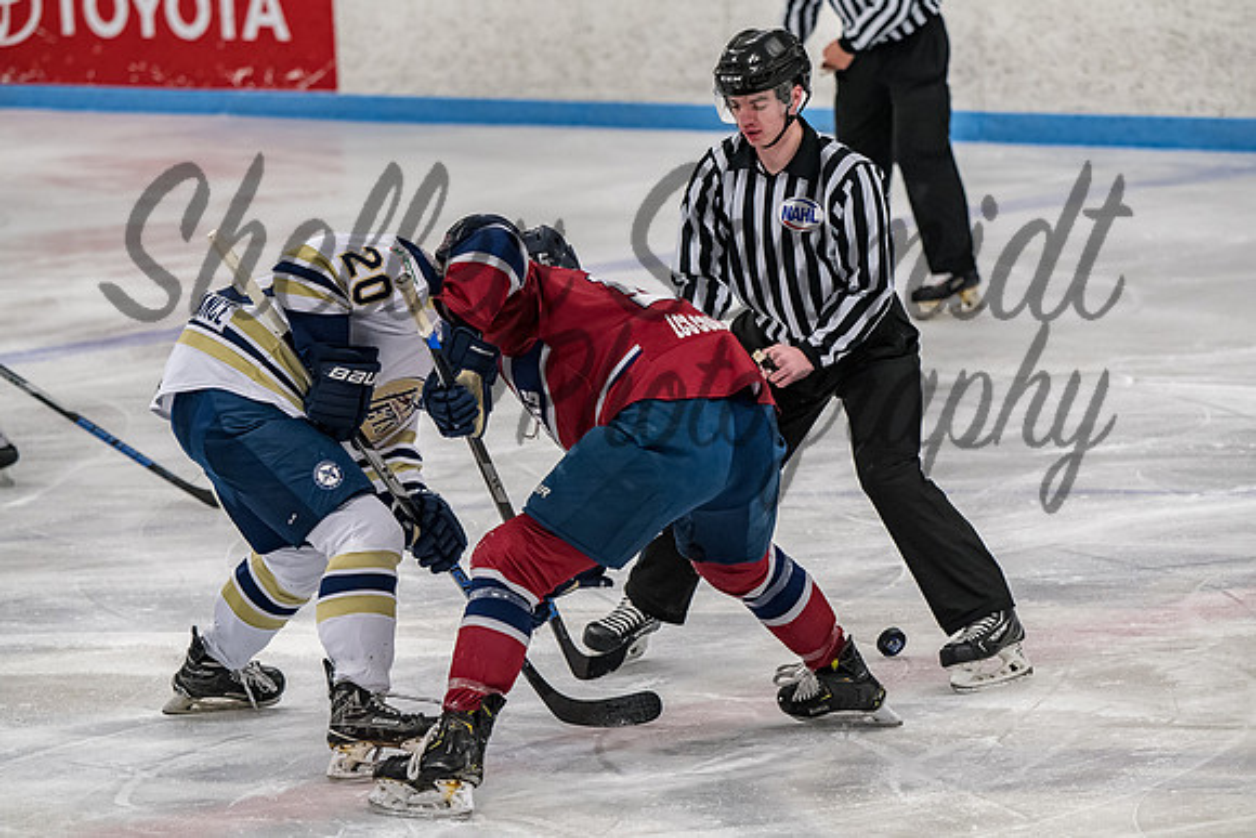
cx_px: 643
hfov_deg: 9.9
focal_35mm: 207
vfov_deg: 6.6
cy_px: 415
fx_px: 7241
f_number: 3.2
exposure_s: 1/800
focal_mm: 135
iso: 1600
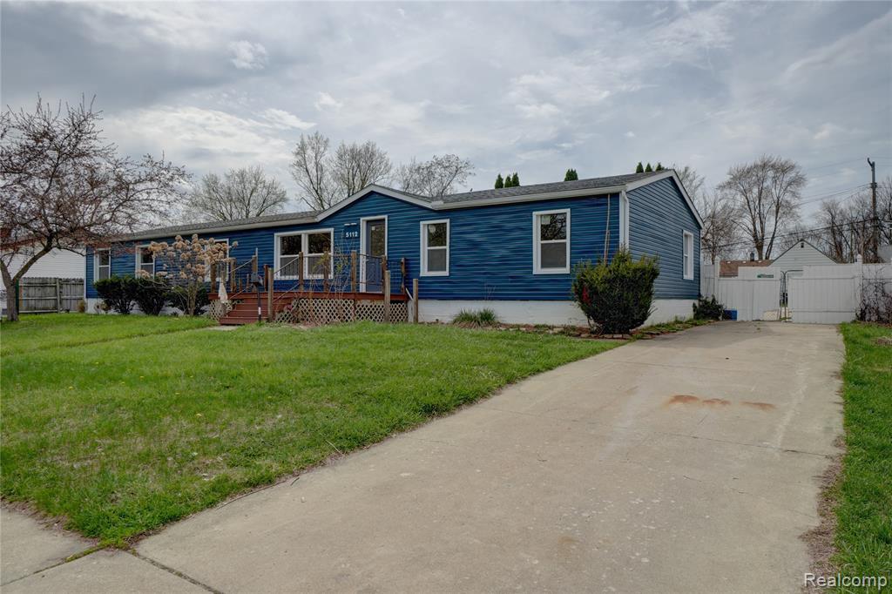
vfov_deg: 56.1
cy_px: 297
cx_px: 446
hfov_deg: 77.3
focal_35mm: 22
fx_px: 557
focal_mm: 15
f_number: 8
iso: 100
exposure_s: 1/350
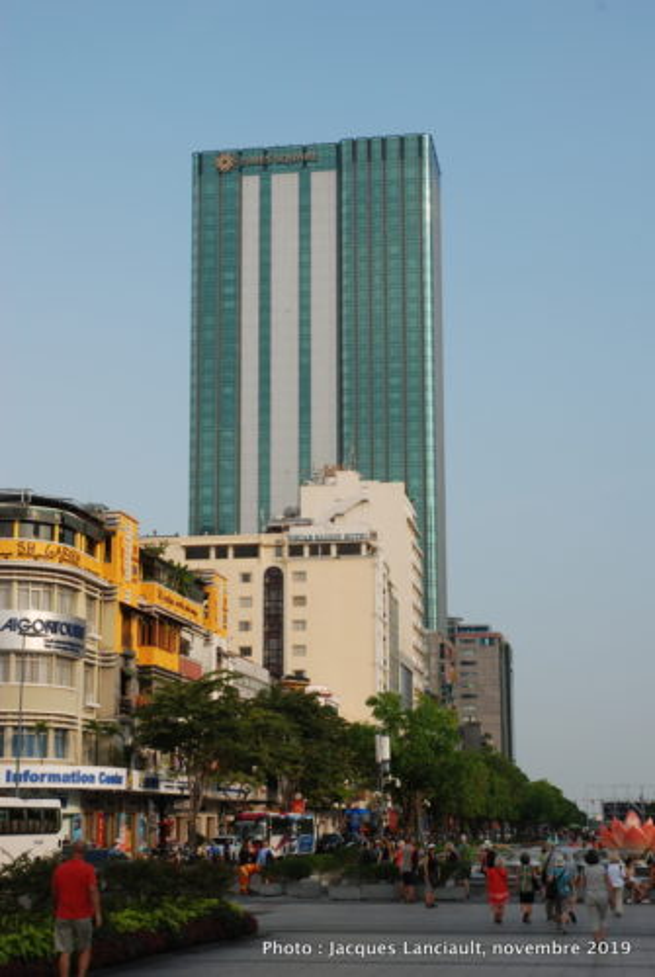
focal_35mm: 60
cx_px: 328
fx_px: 1632
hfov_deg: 22.7
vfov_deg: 33.4
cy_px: 488
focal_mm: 40
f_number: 11
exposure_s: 1/100
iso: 100
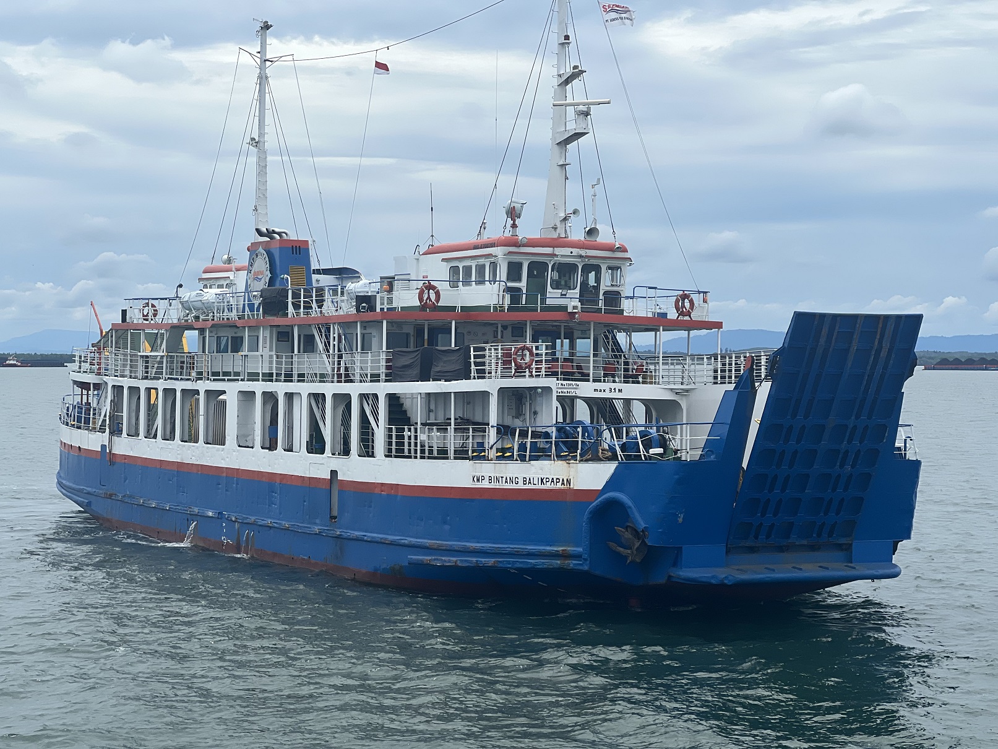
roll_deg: -0.4
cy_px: 374
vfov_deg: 19.1
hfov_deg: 25.3
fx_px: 2220
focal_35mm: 77
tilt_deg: +0.7
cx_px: 499
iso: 32
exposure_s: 1/1155
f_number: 2.8
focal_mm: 9
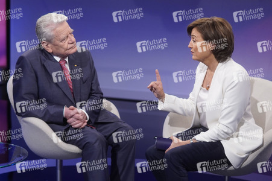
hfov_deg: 43.6
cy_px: 90
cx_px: 136
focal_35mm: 45
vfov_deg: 29.8
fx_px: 340
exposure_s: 1/400
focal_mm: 30
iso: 640
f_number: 1.6
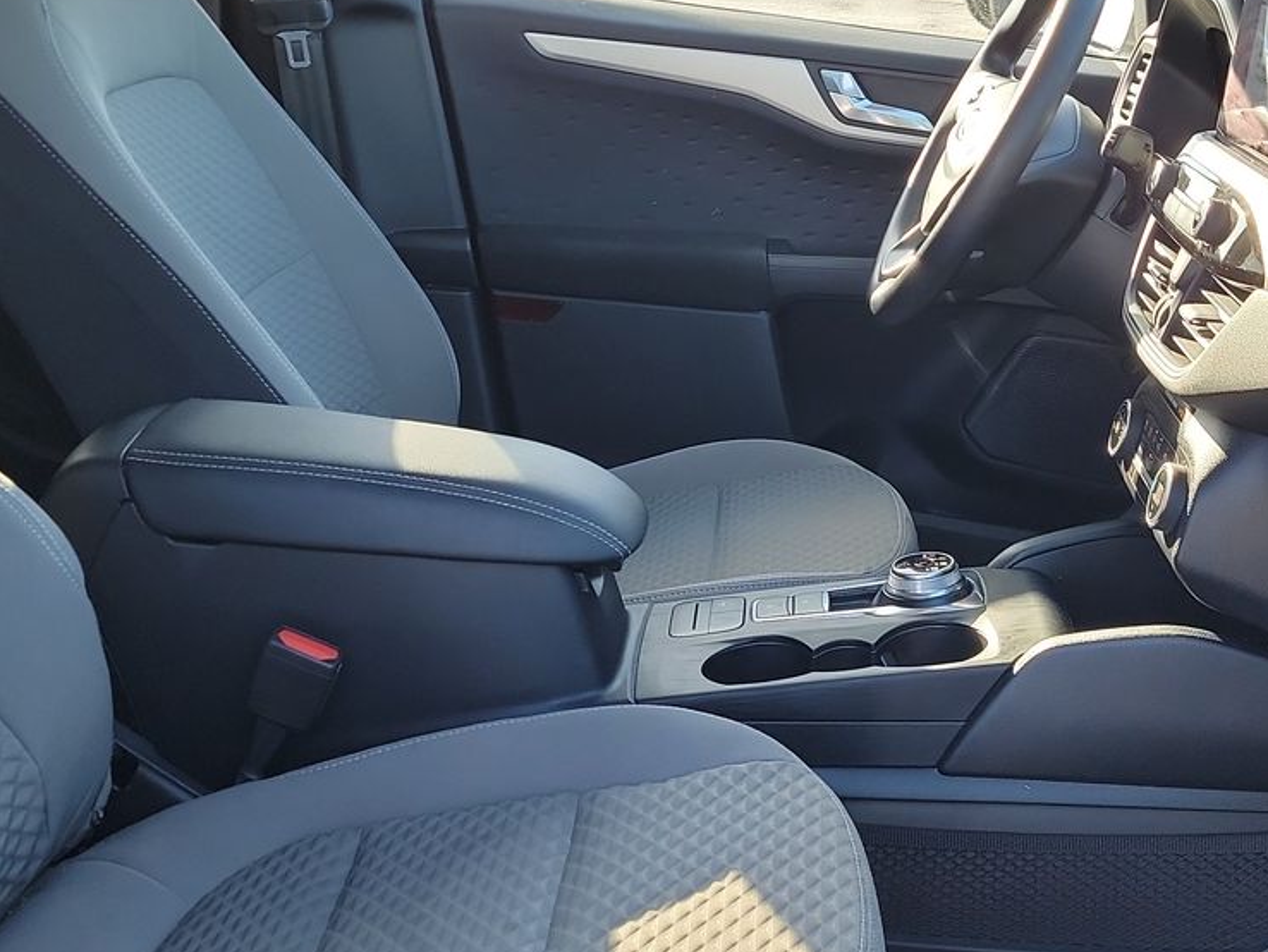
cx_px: 821
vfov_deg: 28.0
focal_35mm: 52
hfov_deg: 36.5
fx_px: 1905
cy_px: 510
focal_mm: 6.7
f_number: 1.8
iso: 52
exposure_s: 1/59
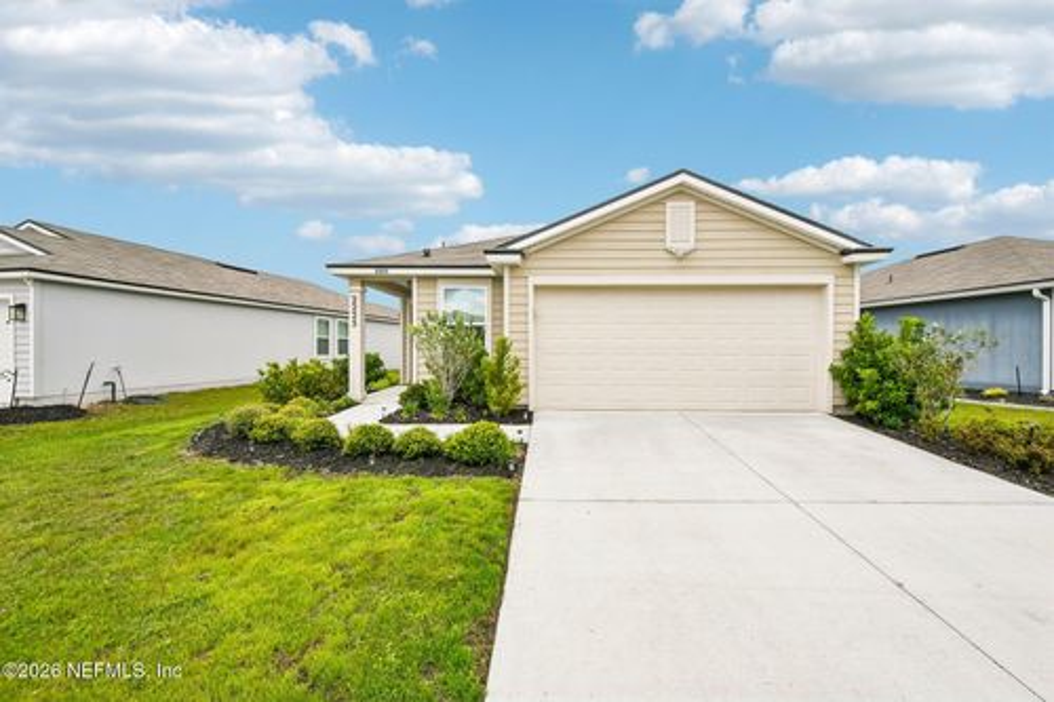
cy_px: 351
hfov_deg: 100.4
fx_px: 439
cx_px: 527
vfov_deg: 77.3
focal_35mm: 15
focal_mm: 10
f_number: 8
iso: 400
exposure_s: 1/1000
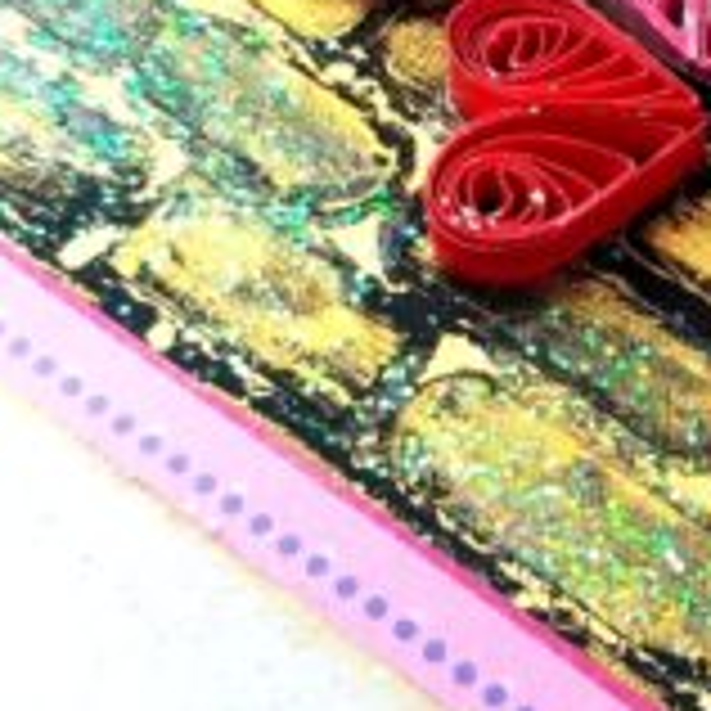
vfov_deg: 19.9
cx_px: 842
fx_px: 2022
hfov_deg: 18.9
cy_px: 266
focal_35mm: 87
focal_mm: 3.83
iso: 50
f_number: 2.2
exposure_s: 1/187
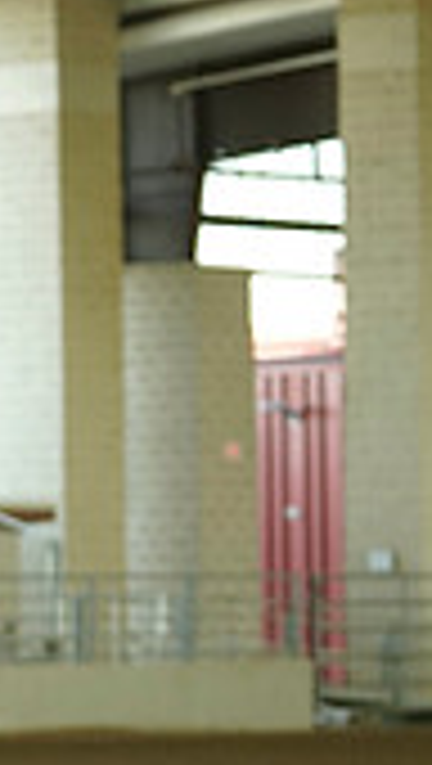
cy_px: 857
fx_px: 5076
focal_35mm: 250
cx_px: -616
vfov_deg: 8.5
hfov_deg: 4.7
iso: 1600
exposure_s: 1/800
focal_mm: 70
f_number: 2.8
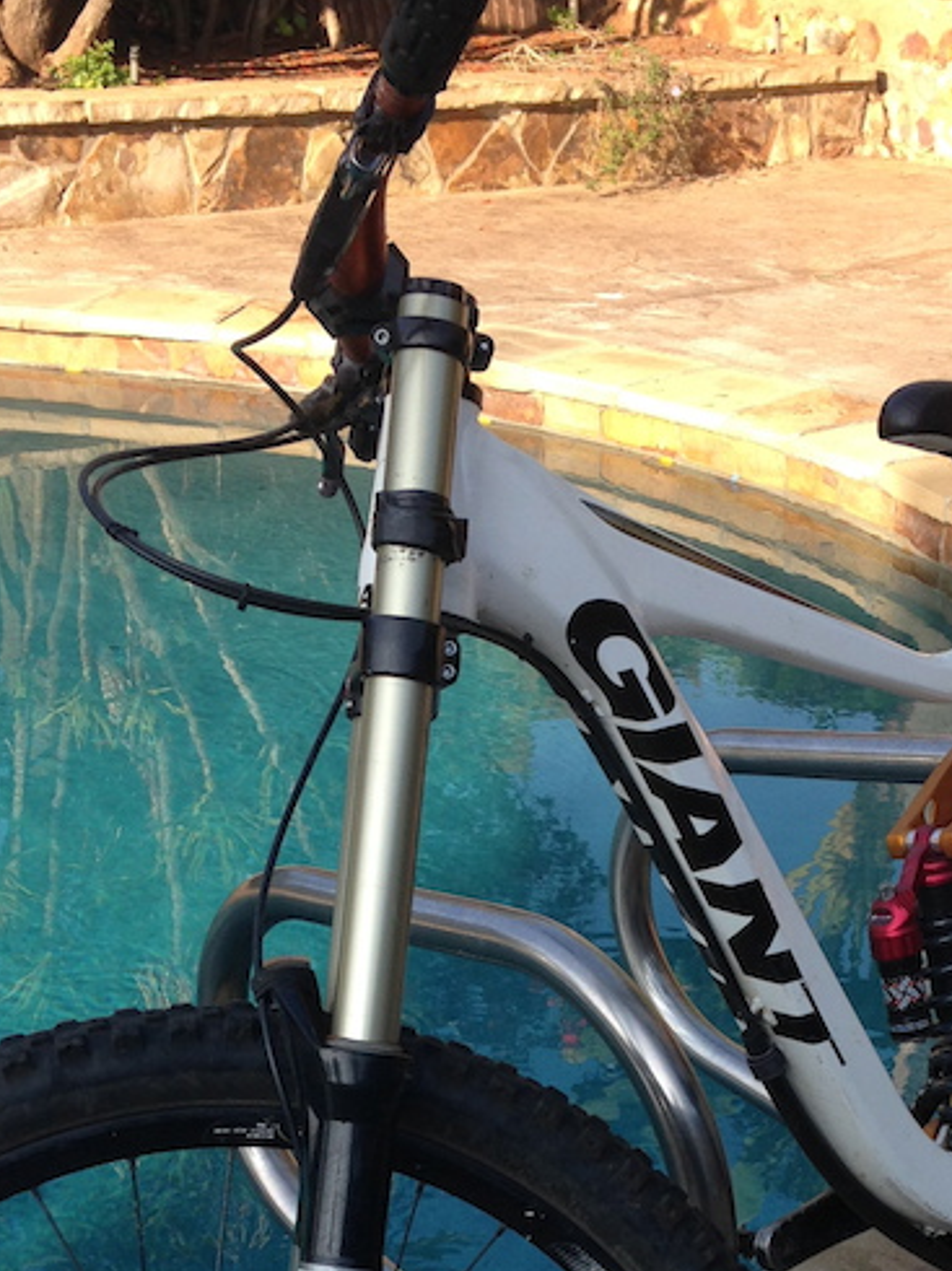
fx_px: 2532
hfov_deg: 21.1
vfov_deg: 27.4
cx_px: 711
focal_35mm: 69
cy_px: 1097
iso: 50
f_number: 2.4
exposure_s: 1/452
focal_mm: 4.12
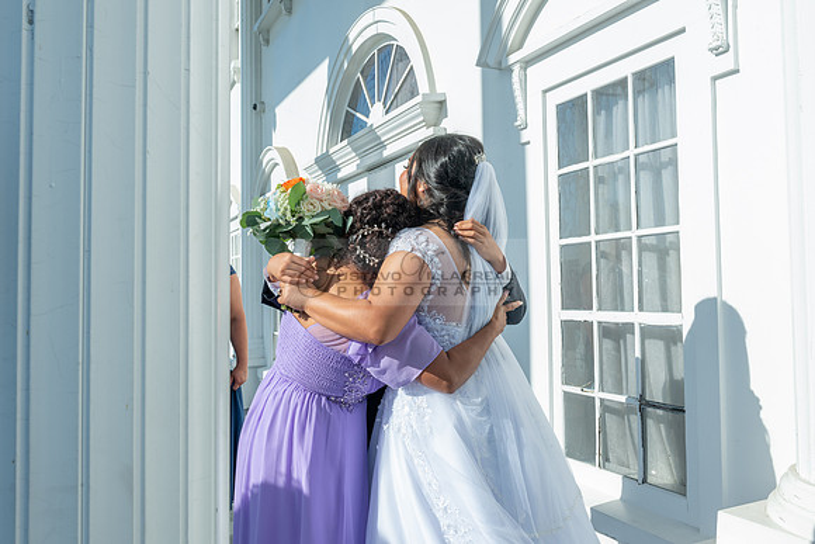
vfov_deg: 41.1
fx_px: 725
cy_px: 272
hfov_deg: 58.7
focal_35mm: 32
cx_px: 408
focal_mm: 32
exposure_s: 1/200
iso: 250
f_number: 13
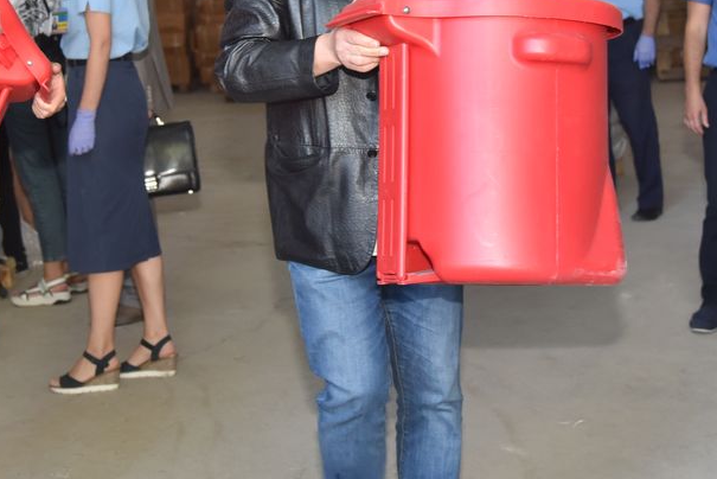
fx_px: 1753
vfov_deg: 15.3
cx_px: 343
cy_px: 28
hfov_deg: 23.1
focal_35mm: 88
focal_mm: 38
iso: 1000
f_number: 4
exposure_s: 1/200
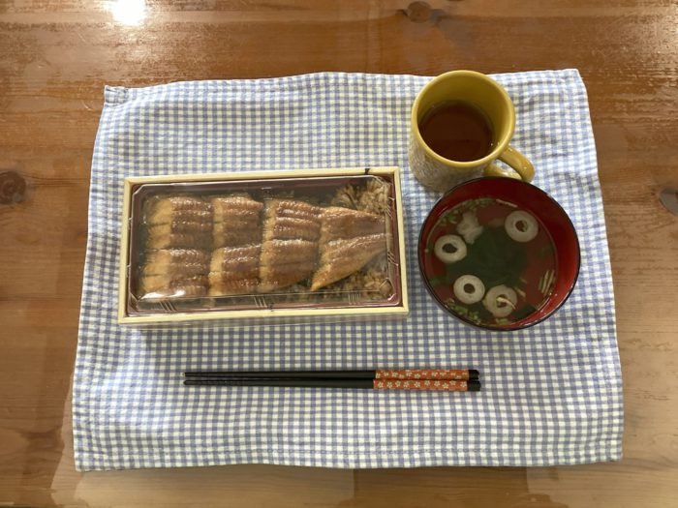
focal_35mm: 31
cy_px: 254
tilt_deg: -77.7
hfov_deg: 58.4
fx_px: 607
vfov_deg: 45.4
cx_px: 339
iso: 100
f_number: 2.4
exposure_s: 1/50
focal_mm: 3.3
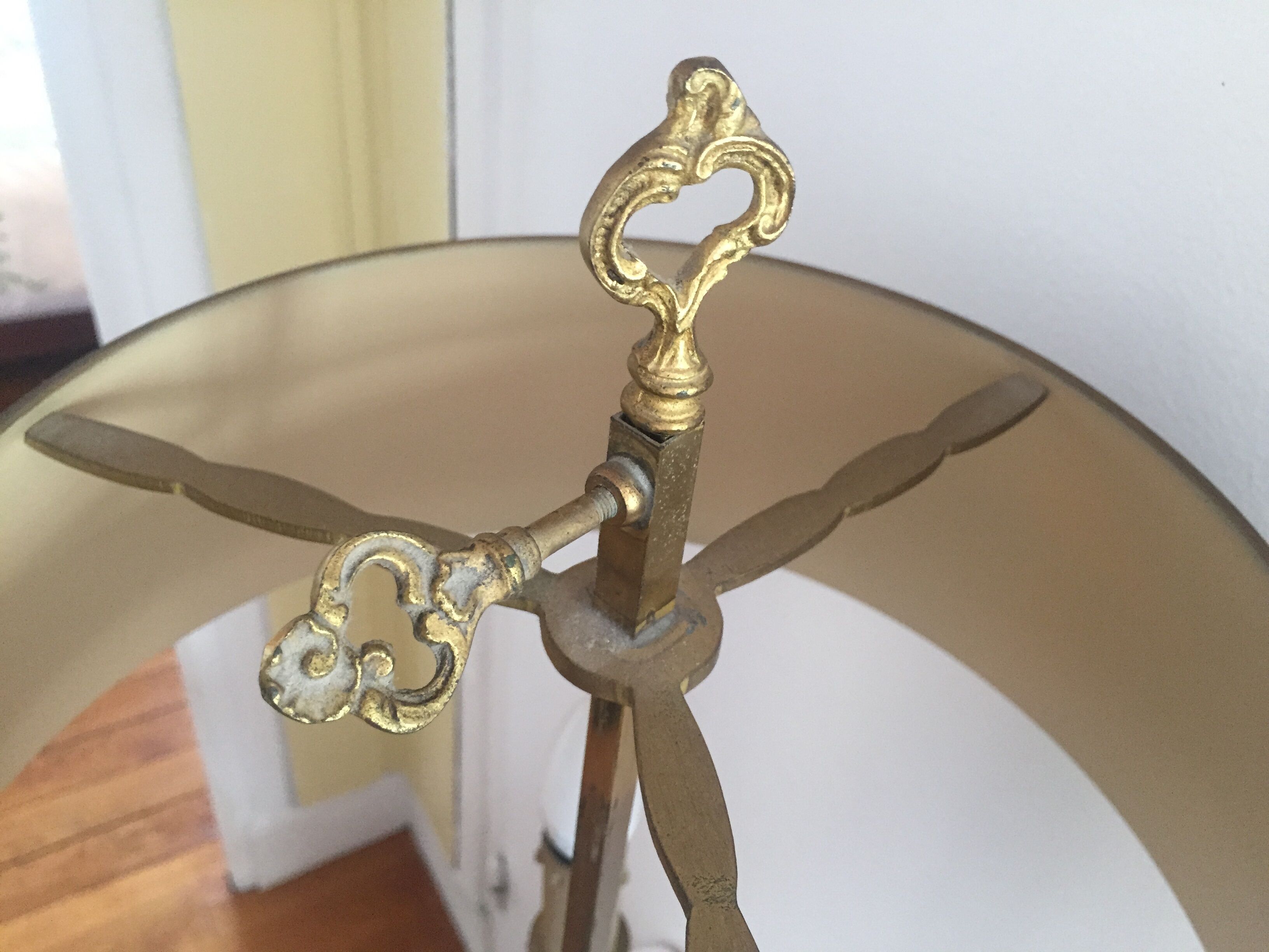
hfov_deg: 61.7
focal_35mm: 29
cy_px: 476
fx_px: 1063
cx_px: 634
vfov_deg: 48.2
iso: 200
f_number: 2.2
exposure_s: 1/30
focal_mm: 4.15
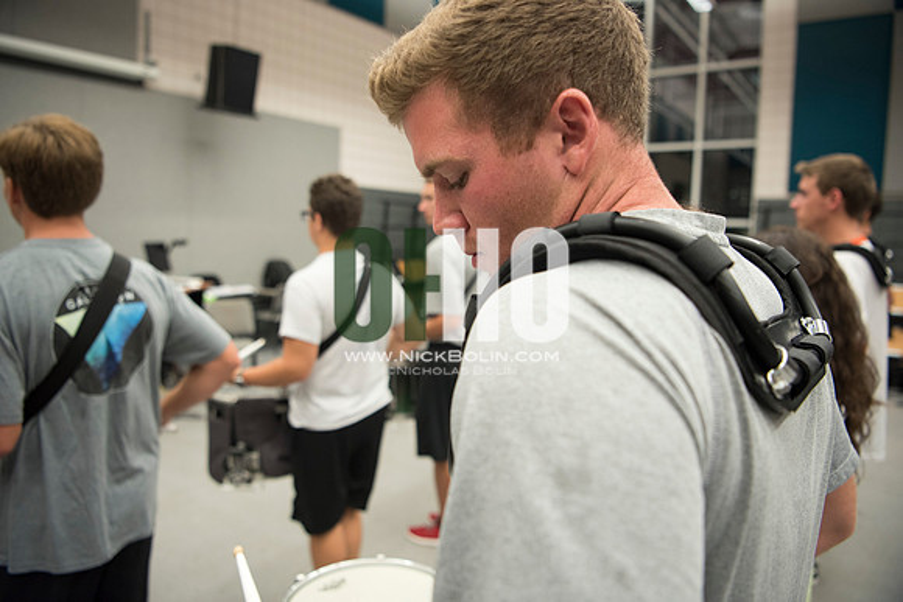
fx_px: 602
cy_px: 301
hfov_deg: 73.7
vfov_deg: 53.2
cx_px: 452
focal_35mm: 24
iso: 1250
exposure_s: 1/160
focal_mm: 24
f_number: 2.8
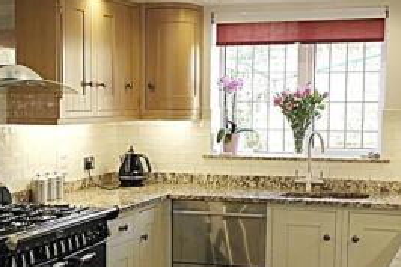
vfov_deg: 18.3
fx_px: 824
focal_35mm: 74
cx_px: 161
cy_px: 203
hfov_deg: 27.3
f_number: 5
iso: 400
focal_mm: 20
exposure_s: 1/50
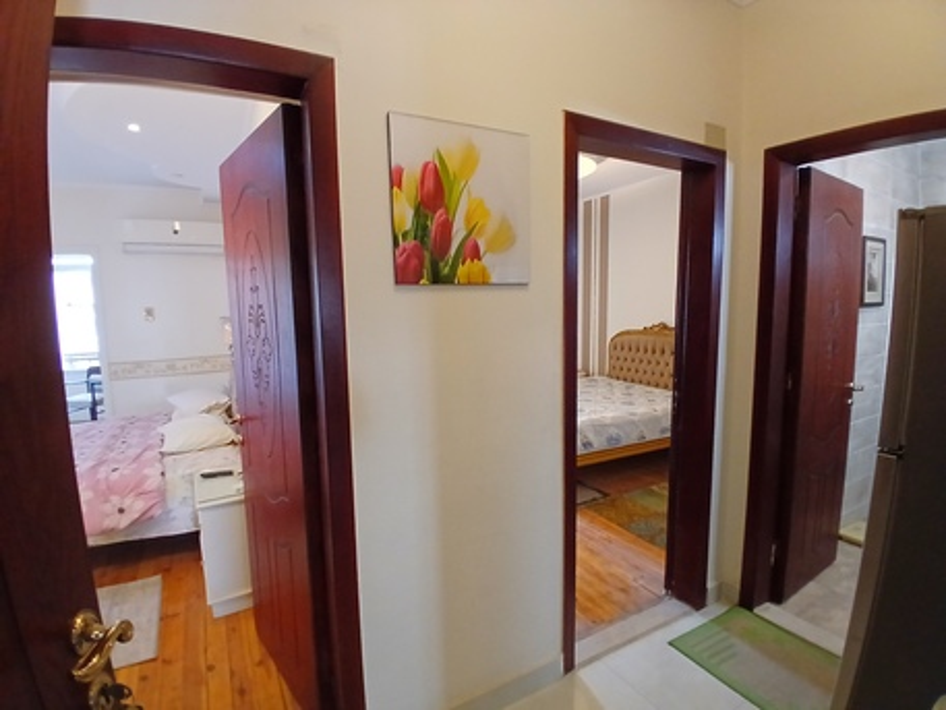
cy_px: 355
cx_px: 473
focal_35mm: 17
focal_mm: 1.4
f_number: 2.2
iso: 320
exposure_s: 1/24
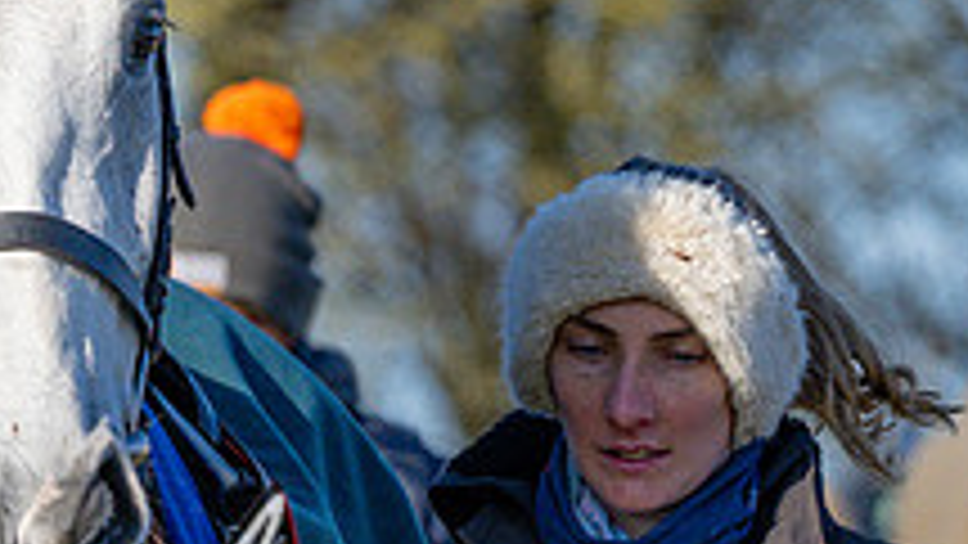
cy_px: 517
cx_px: 552
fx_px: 20691
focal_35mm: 806
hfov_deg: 2.7
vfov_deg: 1.5
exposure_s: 1/5000
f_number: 4
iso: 640
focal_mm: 150
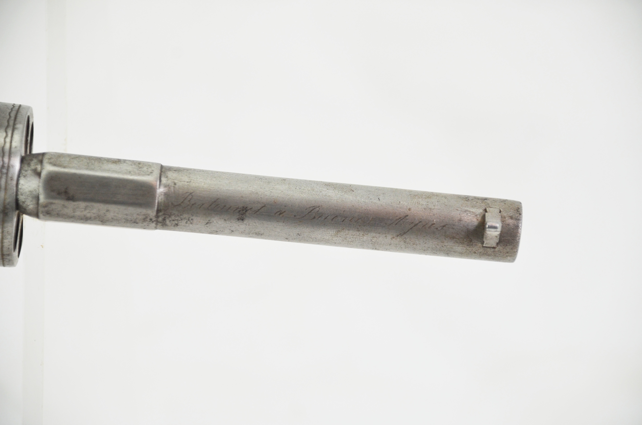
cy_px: 212
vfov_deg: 6.8
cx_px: 321
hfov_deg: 10.2
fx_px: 3604
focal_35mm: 202
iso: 450
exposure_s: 1/250
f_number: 5.6
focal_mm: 135
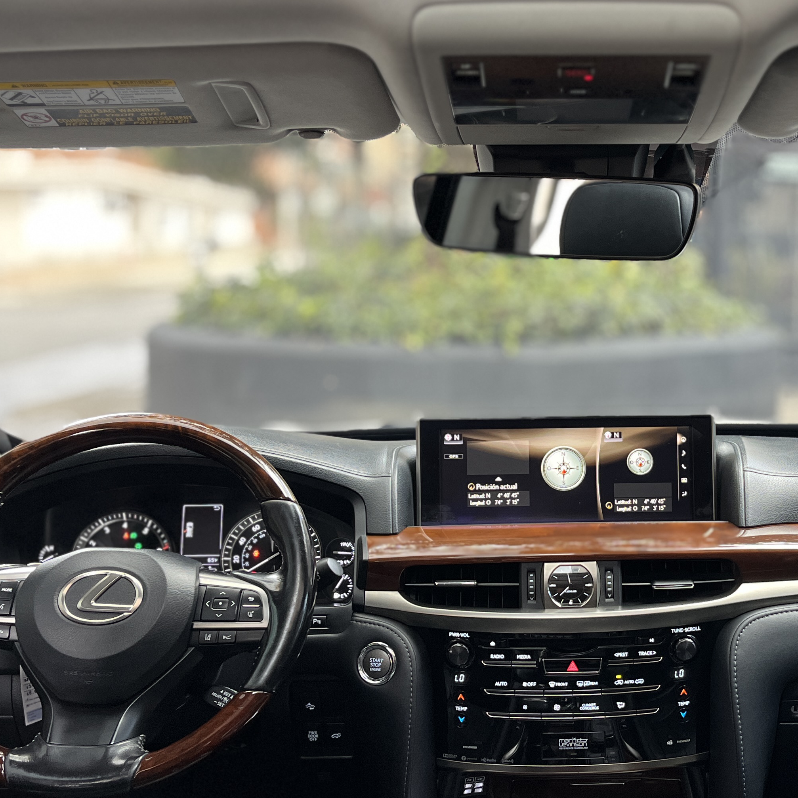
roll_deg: -1.2
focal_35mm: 46
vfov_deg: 36.7
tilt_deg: -9.6
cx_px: 584
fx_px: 1200
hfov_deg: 36.1
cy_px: 445
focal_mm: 5.1
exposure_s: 1/50
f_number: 1.6
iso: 125
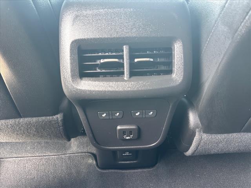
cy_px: 94
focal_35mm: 24
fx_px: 174
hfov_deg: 71.6
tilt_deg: -33.5
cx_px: 126
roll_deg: +0.6
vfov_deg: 56.8
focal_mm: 6.86
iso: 400
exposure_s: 1/60
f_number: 1.78
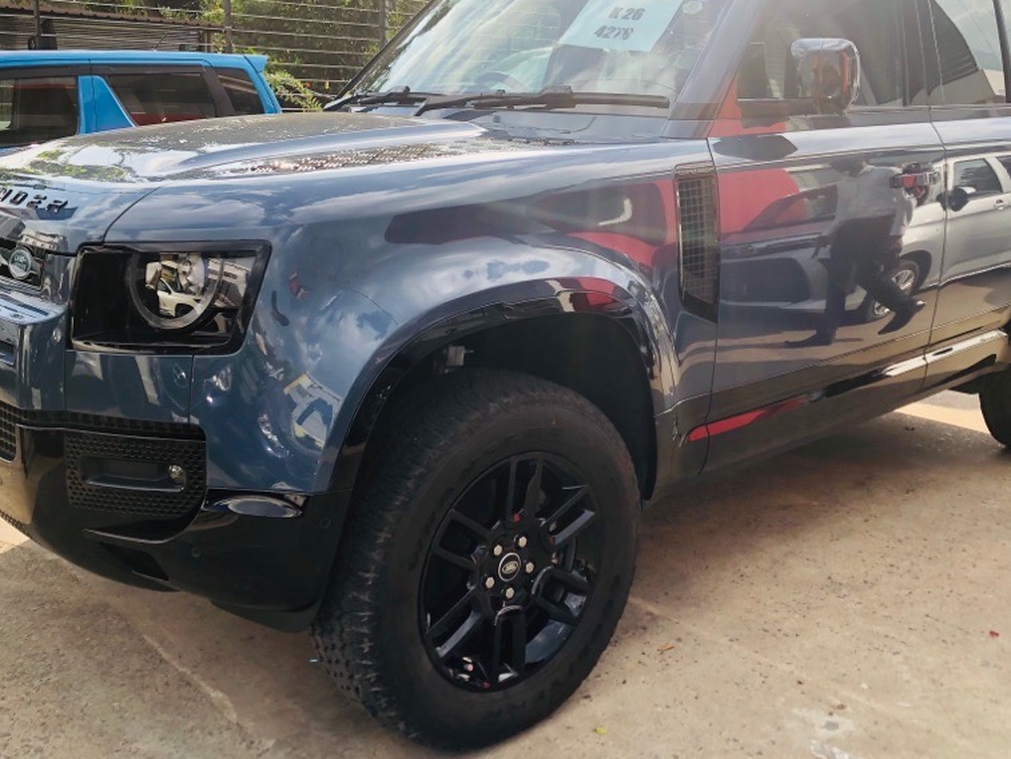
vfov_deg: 38.5
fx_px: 1081
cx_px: 514
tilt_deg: -8.8
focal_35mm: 37
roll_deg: -1.5
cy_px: 303
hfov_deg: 50.1
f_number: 1.8
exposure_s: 1/685
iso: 20
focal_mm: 4
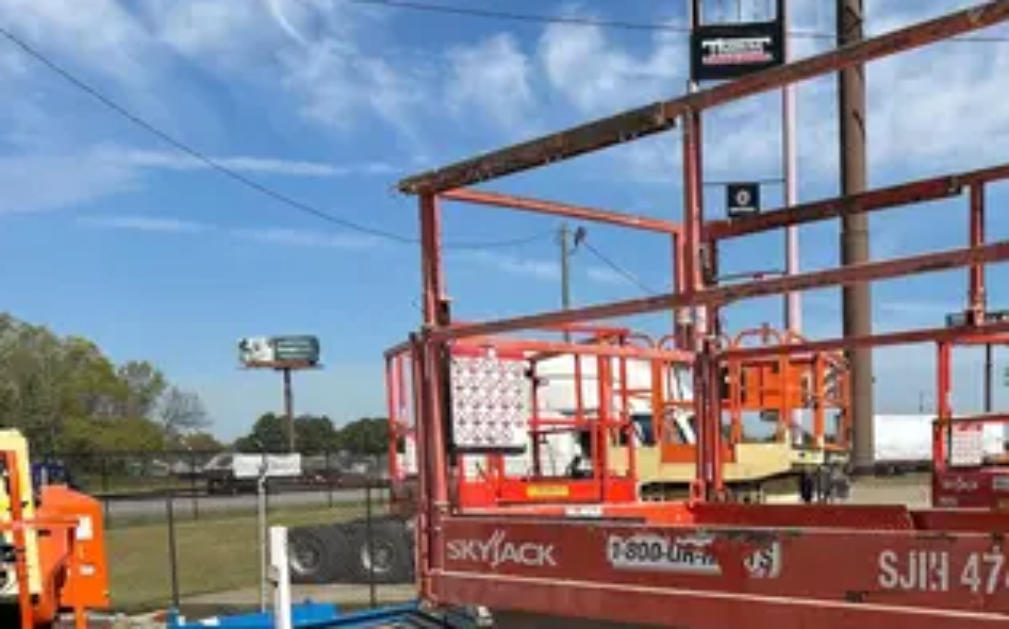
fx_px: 1319
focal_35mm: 48
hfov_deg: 39.9
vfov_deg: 25.7
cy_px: 599
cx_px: 827
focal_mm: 5.7
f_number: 1.5
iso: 50
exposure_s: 1/4831
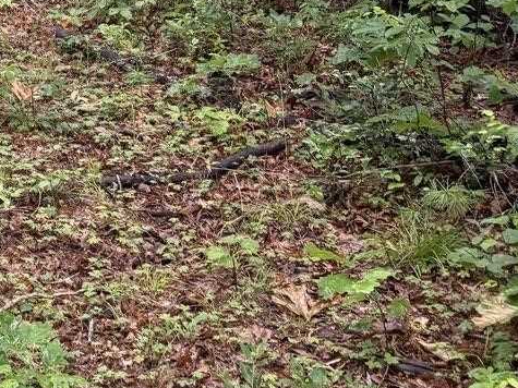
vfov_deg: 14.5
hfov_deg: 18.0
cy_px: -145
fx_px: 1451
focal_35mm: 97
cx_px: -265
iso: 160
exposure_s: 1/227
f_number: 1.78
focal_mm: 6.76
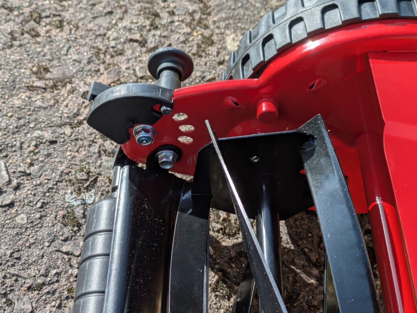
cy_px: 156
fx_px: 615
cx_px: 208
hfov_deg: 37.5
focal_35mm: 51
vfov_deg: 28.6
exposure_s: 1/1701
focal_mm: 5.43
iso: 40
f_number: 1.89
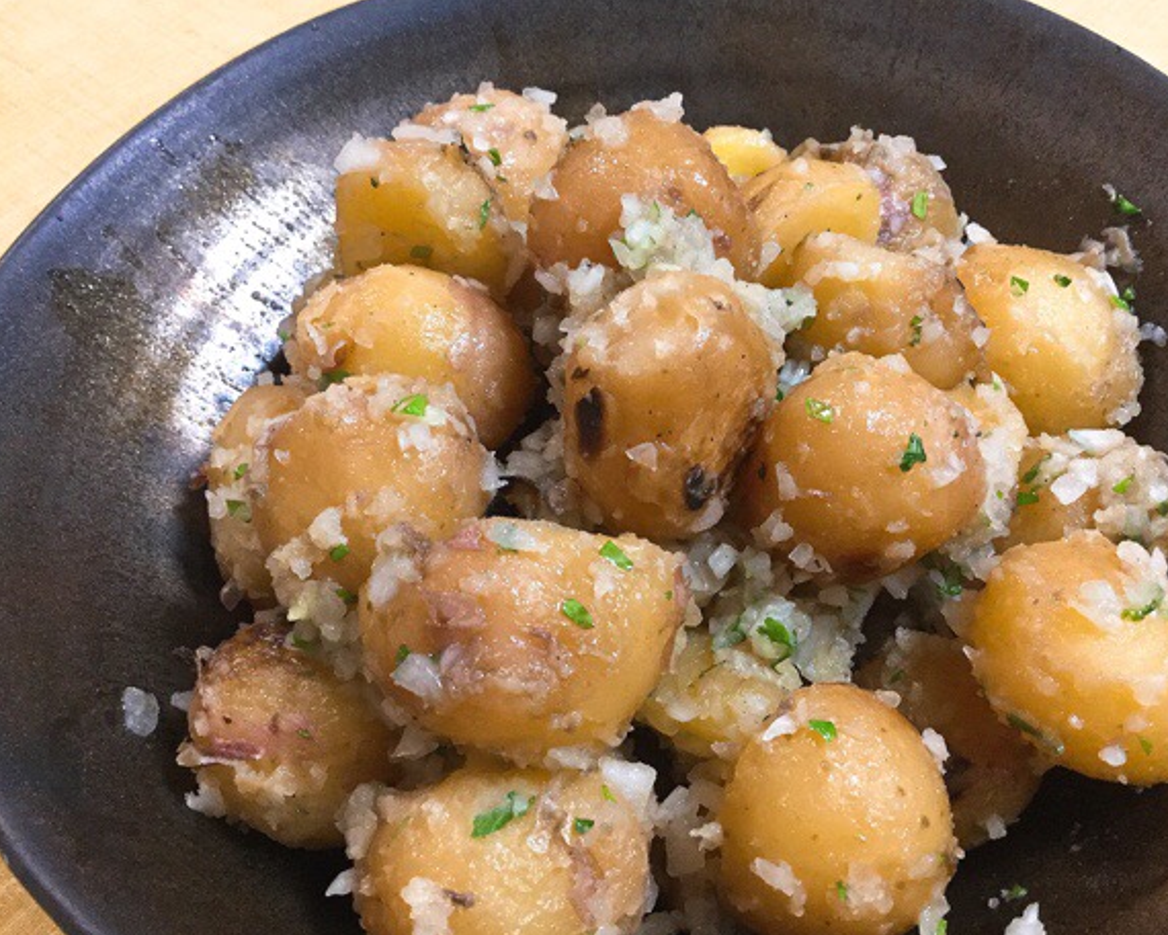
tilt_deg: -54.9
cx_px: 621
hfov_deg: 52.8
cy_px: 455
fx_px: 1175
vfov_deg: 43.4
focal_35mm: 34
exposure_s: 1/24
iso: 200
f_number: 2.4
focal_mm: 3.3
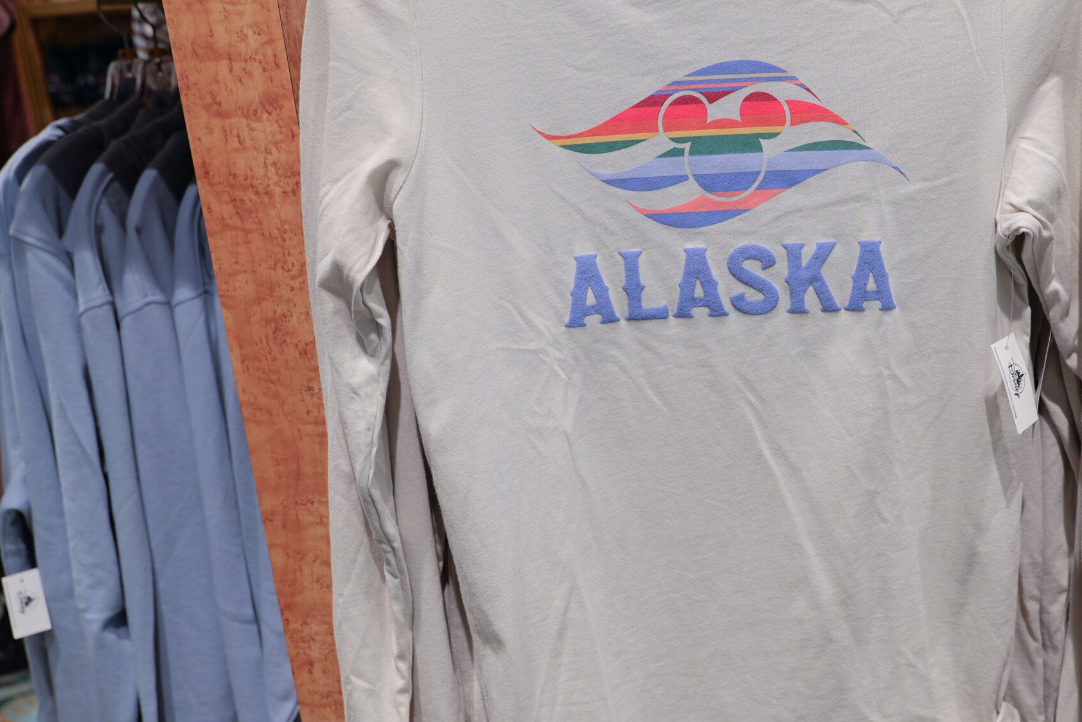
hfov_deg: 50.1
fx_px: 1142
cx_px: 687
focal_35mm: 38
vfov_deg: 35.0
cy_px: 310
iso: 320
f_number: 4
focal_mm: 25
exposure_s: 1/60
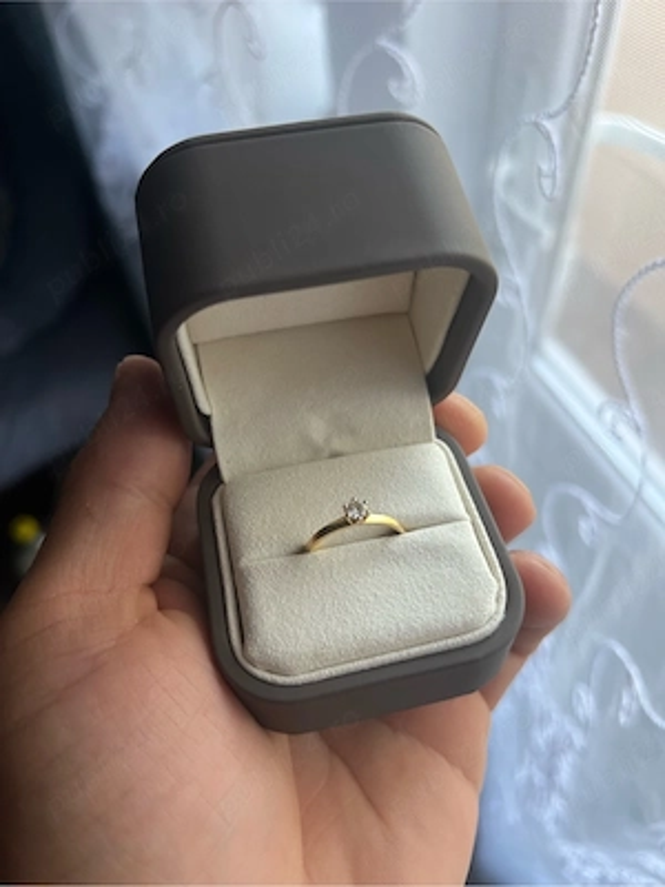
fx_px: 666
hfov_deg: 53.1
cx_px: 332
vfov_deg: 67.3
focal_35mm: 26
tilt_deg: -54.4
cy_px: 444
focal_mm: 5.7
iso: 64
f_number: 1.5
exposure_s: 1/121
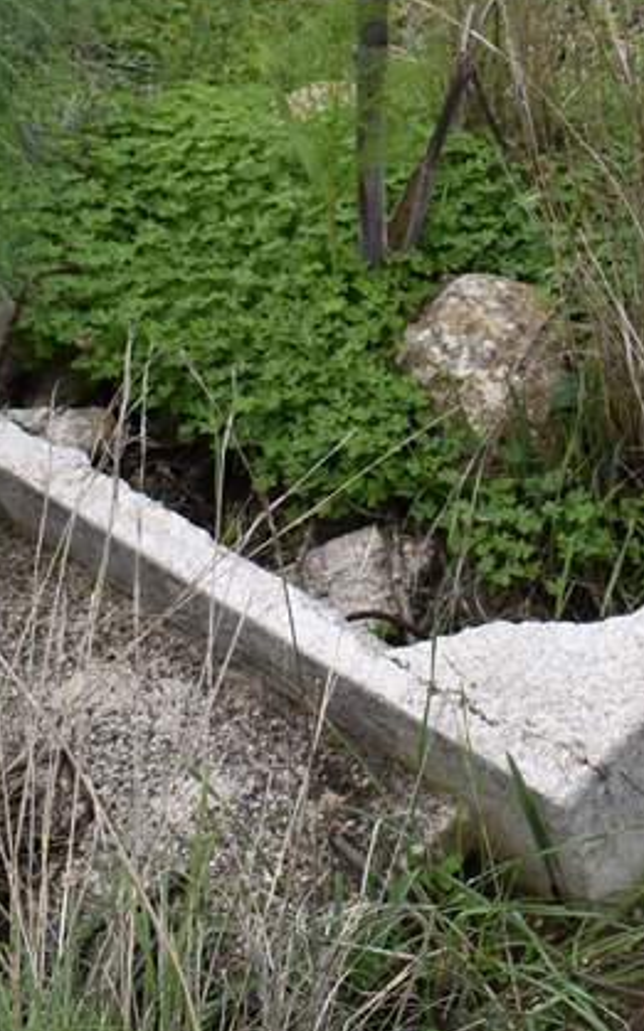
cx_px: 544
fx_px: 2220
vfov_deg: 25.4
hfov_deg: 16.3
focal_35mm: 79
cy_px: 123
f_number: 6.3
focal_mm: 18
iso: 200
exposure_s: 1/250
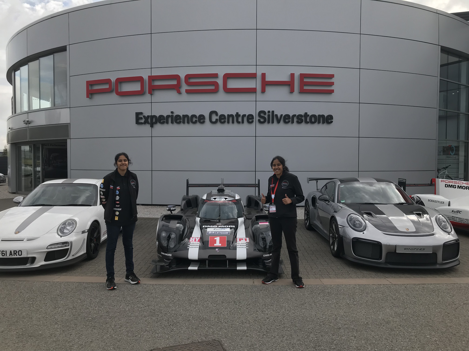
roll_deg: -0.8
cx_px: 234
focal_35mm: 28
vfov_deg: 49.7
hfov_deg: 63.4
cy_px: 176
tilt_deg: -0.8
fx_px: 379
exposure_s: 1/939
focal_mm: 3.99
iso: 20
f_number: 1.8
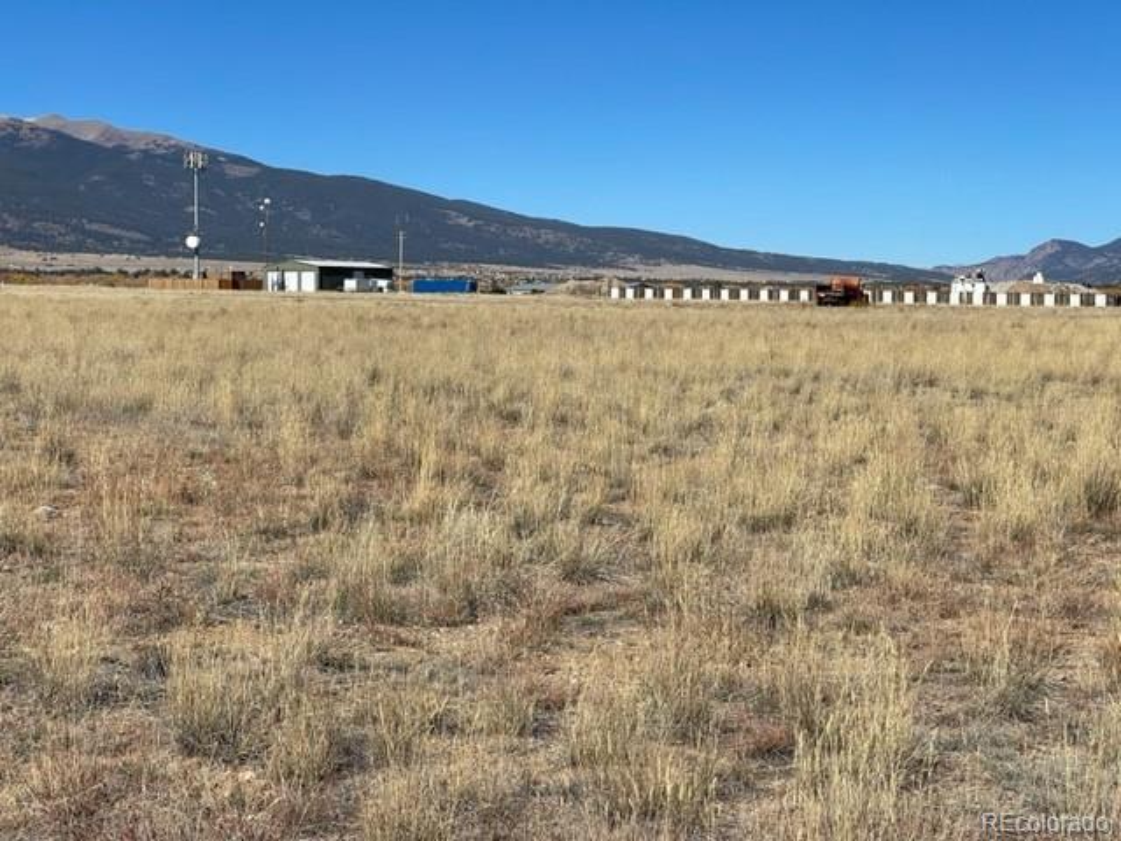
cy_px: 420
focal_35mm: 64
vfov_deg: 22.9
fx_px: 2073
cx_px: 560
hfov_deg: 30.3
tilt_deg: -2.6
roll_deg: -0.7
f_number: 2.2
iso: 20
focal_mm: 7.5
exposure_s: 1/2137
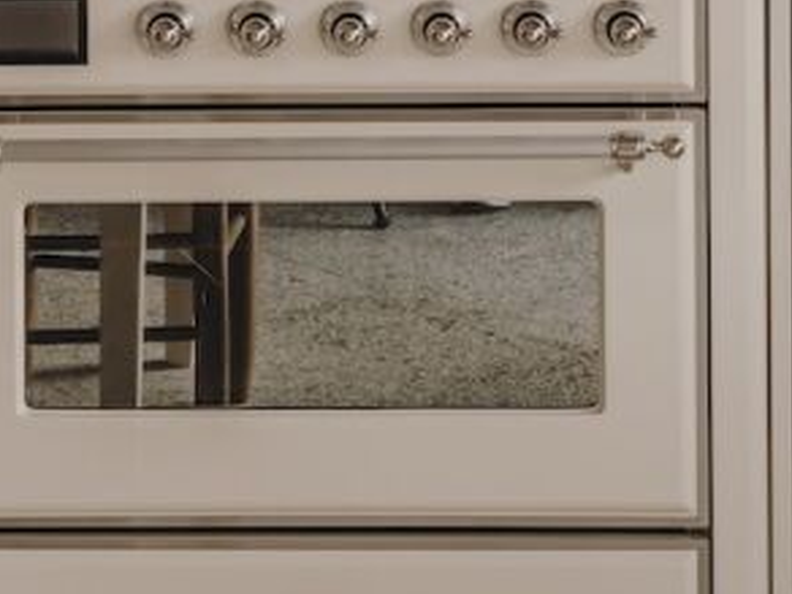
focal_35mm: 121
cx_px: 385
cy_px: -526
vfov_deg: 11.3
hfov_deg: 16.3
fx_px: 2768
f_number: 9
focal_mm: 28.6
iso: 640
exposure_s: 1/30
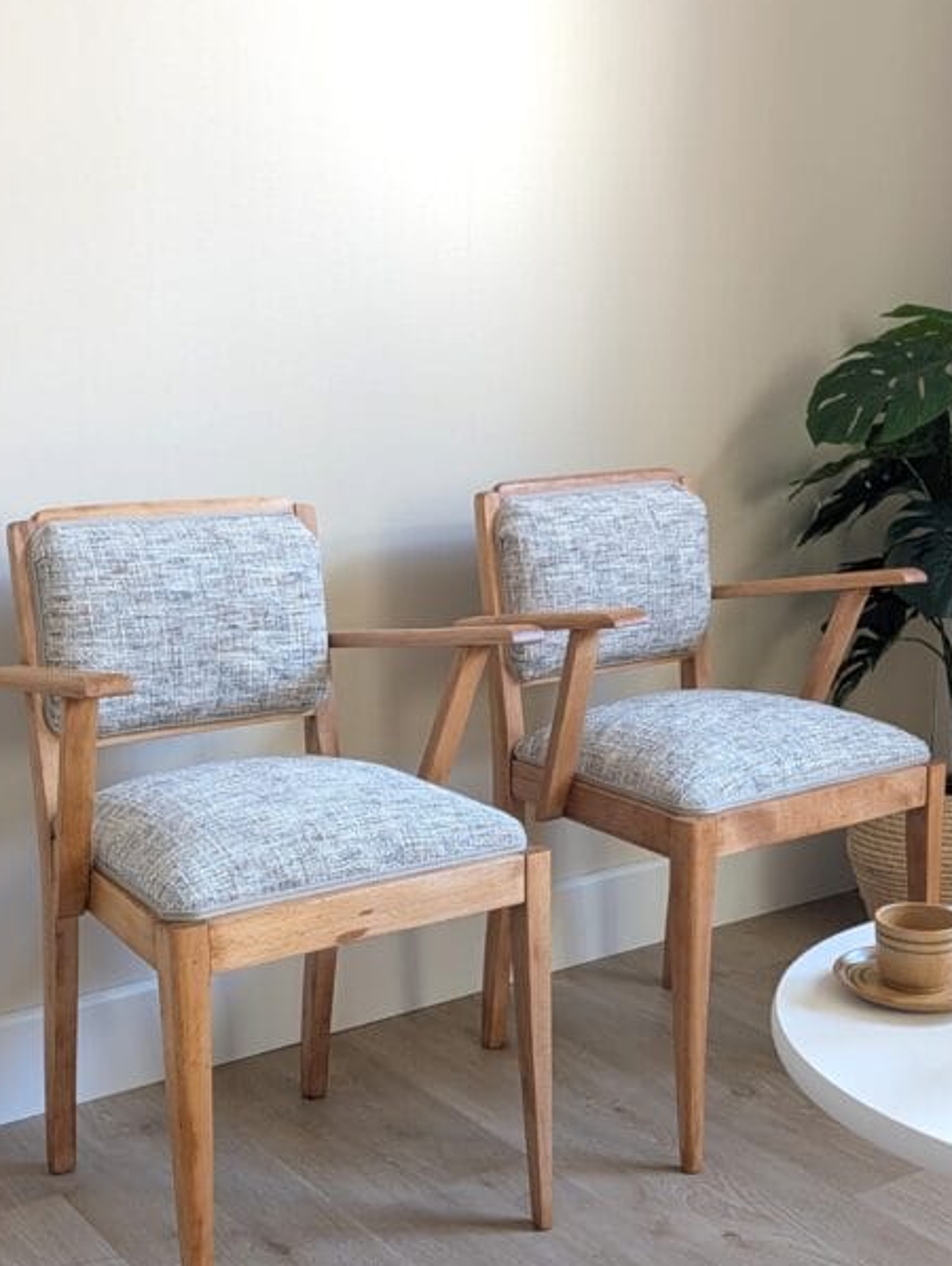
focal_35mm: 32
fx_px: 1171
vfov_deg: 56.0
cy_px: 797
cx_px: 544
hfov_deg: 44.1
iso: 78
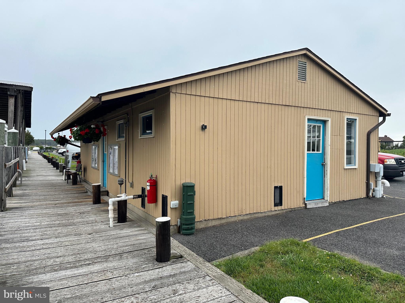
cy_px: 152
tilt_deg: -0.3
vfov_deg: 56.8
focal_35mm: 24
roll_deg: -0.8
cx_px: 202
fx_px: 281
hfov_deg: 71.6
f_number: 1.78
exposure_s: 1/1241
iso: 80
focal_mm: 6.86
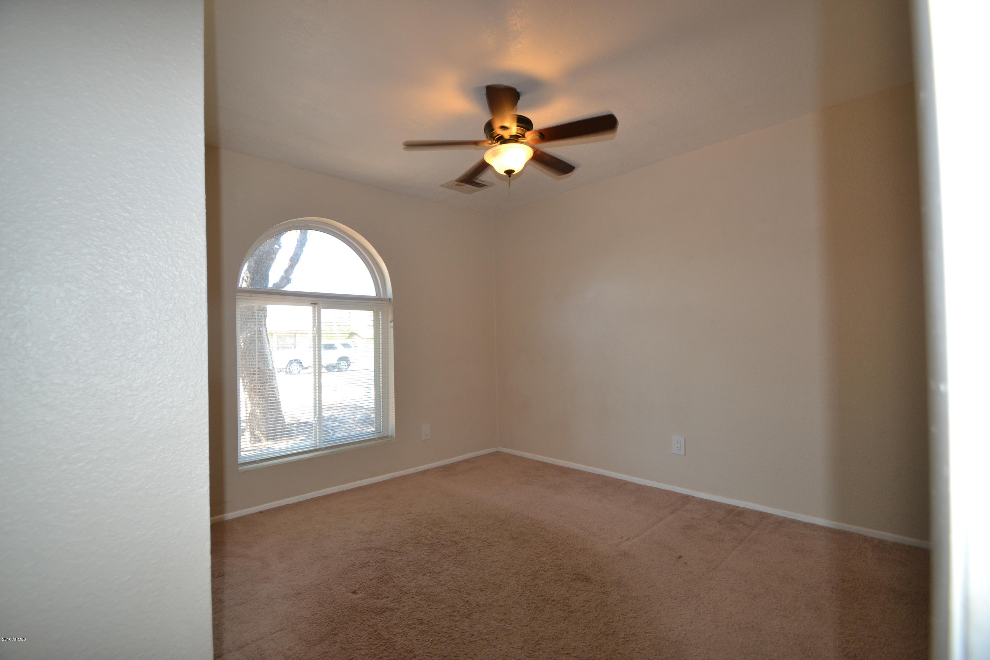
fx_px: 412
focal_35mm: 15
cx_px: 495
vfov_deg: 77.3
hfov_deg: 100.4
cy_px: 330
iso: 400
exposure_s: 1/125
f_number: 4
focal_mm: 10
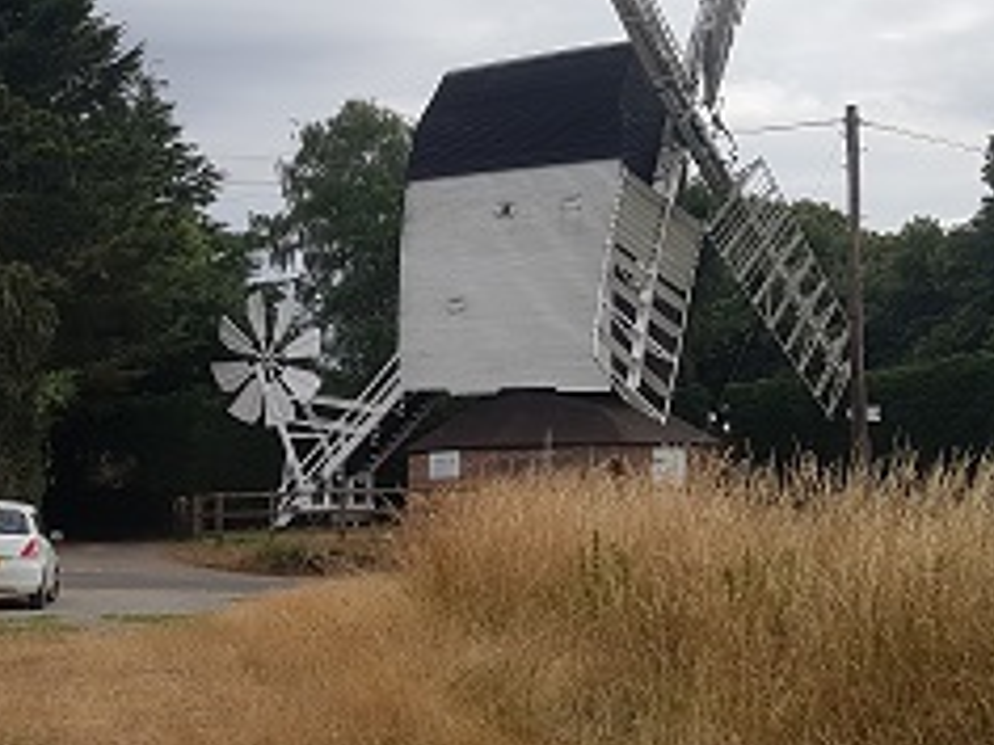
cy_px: 463
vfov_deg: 32.7
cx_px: 198
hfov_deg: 41.1
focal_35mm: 44
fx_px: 1263
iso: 50
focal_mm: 4.2
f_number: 1.7
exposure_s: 1/3504
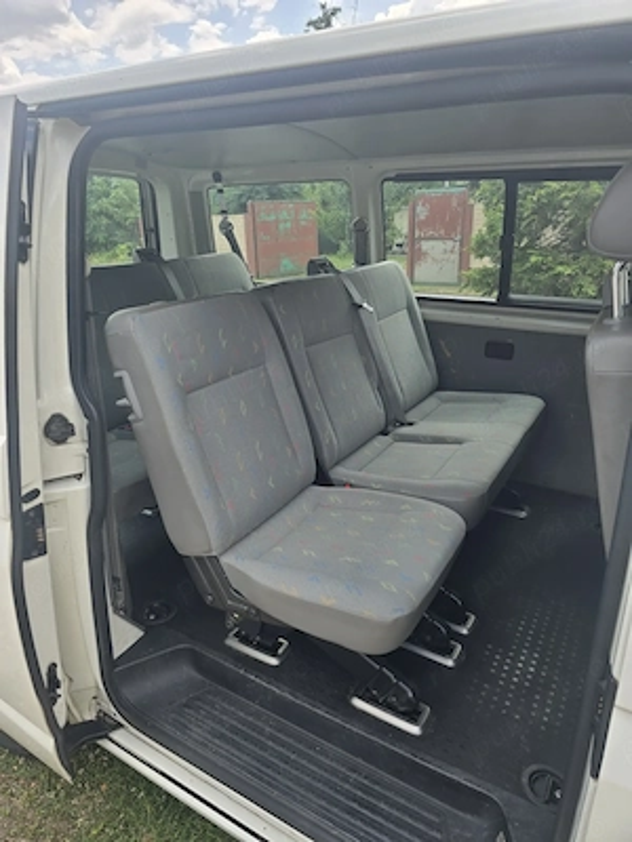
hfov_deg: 58.9
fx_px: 560
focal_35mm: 23
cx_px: 316
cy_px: 421
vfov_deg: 73.9
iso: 12
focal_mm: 6.3
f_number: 1.7
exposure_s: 1/356
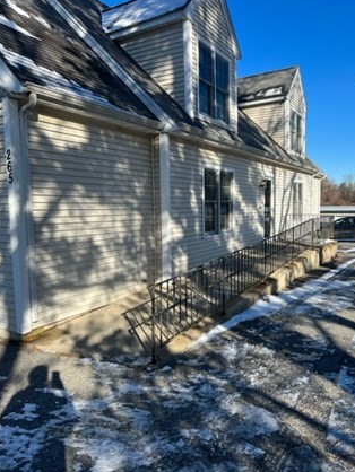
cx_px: 183
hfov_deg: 49.8
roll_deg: +1.7
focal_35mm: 28
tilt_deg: -5.6
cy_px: 242
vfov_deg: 63.4
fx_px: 382
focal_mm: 5.7
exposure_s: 1/2457
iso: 50
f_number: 1.5
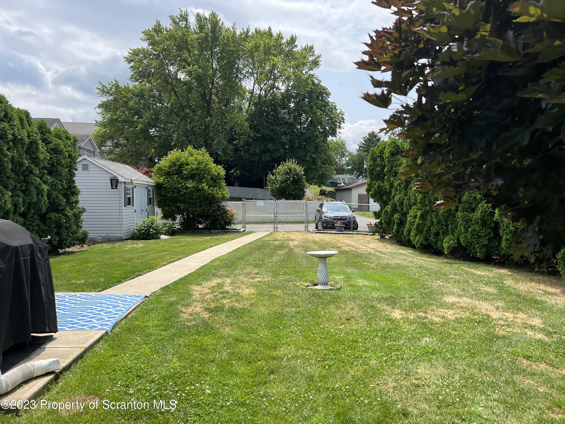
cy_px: 212
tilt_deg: -1.7
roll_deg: -0.8
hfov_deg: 67.3
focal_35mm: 26
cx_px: 282
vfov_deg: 53.1
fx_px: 424
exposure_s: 1/2762
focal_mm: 5.7
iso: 50
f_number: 1.5
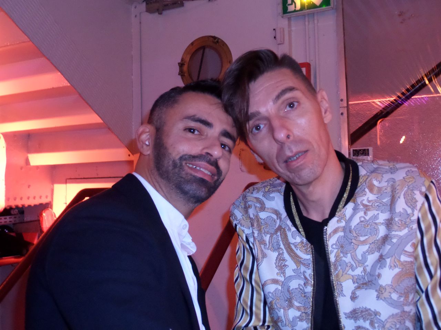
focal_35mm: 41
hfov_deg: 45.8
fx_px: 522
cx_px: 220
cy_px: 165
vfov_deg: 35.1
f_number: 3.6
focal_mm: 6.8
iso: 400
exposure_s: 1/8
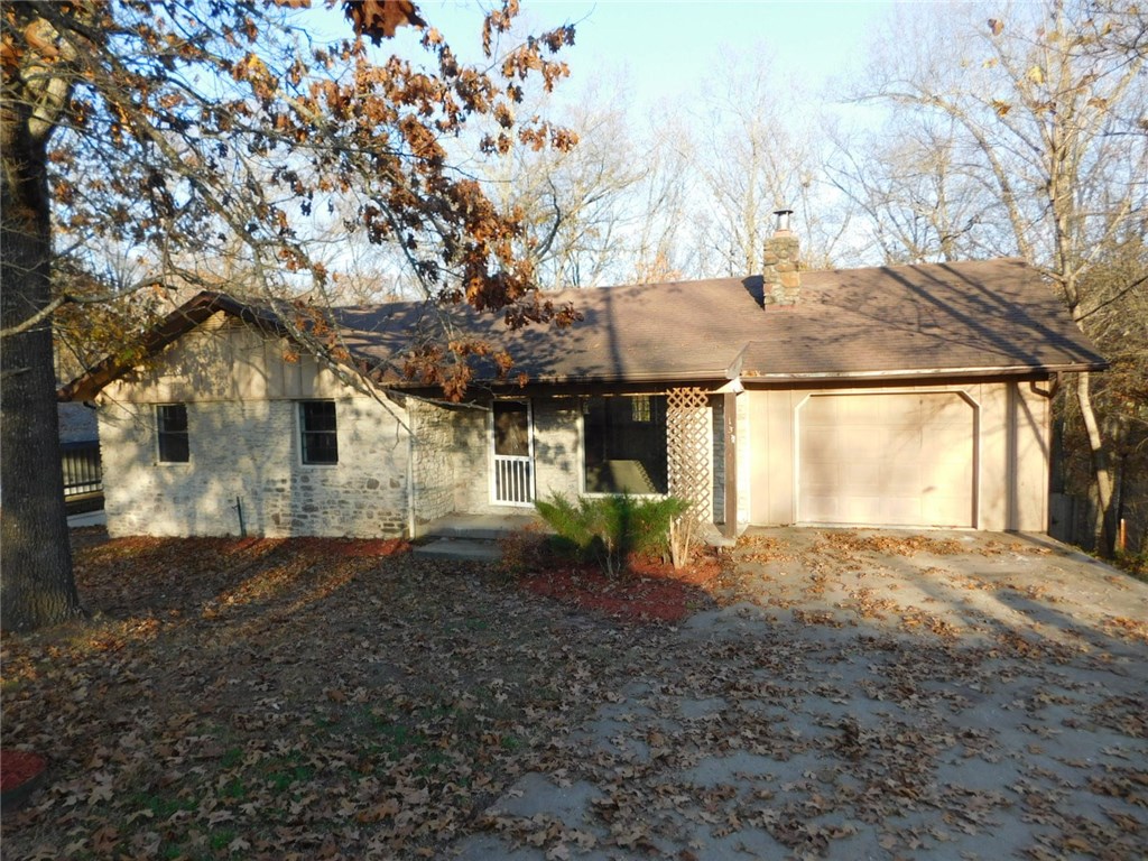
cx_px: 574
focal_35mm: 23
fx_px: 763
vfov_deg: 58.9
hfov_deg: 73.9
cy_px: 430
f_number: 3
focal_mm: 4
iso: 125
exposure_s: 1/320
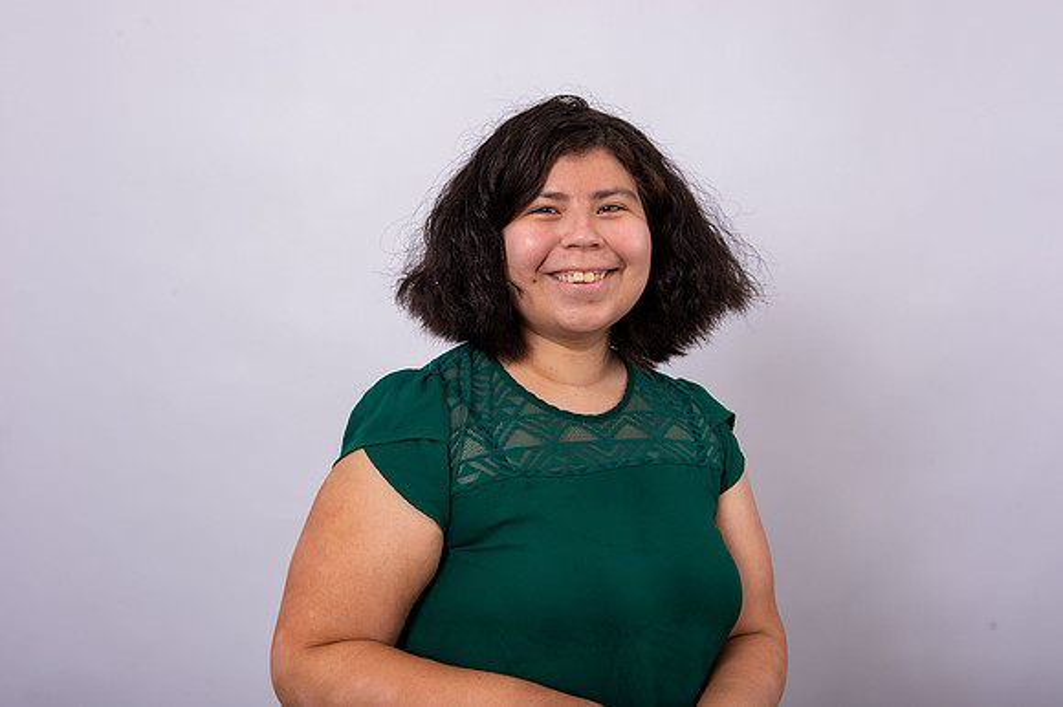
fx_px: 1062
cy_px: 354
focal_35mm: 36
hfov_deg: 53.2
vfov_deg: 36.8
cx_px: 532
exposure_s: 1/250
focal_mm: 36
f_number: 8
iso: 160
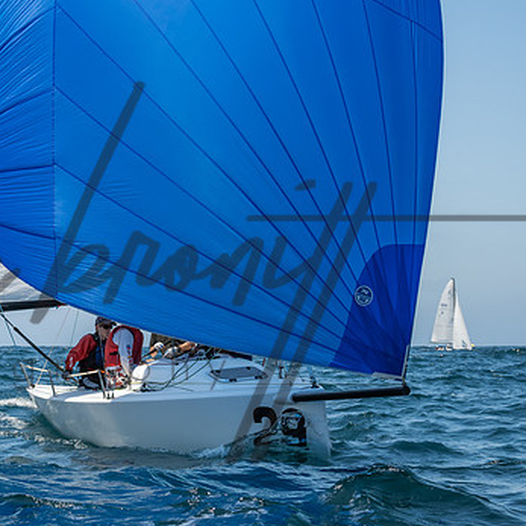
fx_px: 1393
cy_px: 280
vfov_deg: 21.4
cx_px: 91
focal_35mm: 81
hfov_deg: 21.1
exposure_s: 1/1000
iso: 400
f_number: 6.3
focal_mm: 46
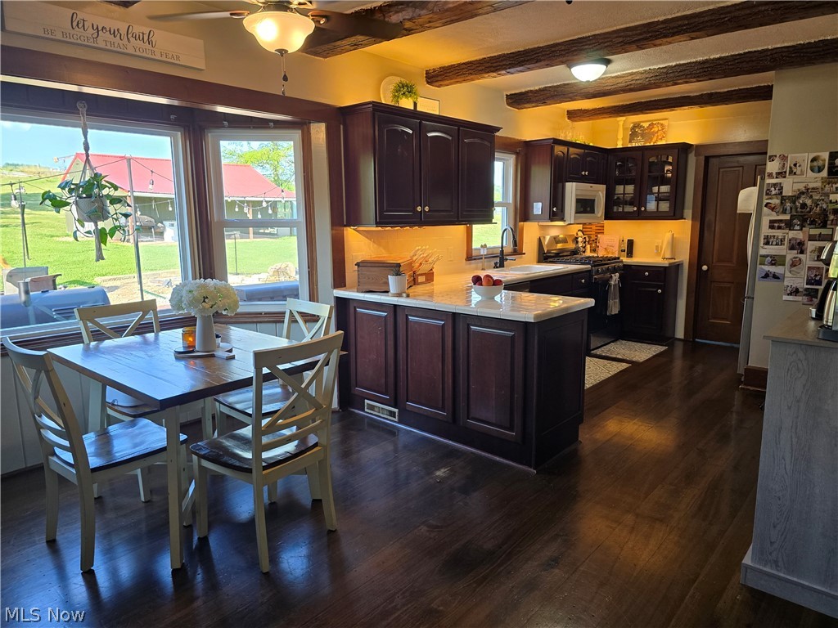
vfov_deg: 58.9
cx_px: 419
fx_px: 557
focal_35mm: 23
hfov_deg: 73.9
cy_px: 314
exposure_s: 1/120
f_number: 1.7
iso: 160
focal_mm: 6.3
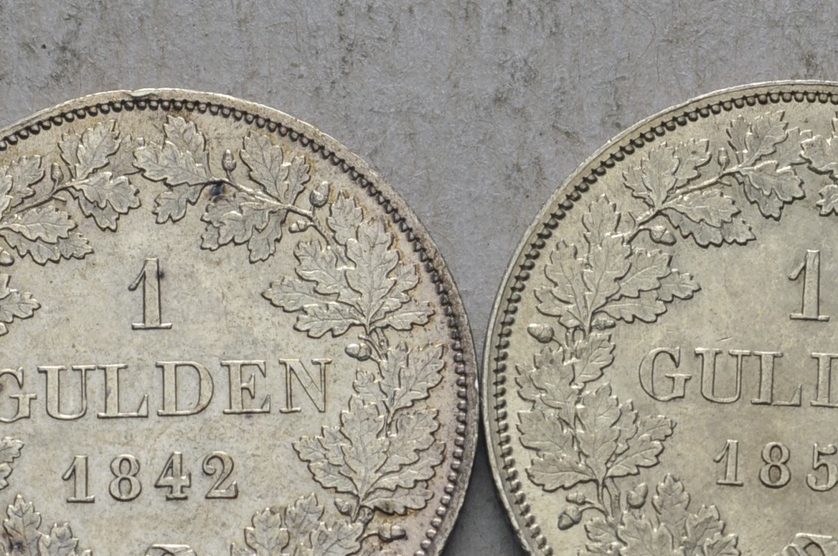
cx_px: 455
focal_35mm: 174
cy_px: 510
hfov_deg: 11.8
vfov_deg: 7.8
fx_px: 4044
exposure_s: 1/250
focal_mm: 55
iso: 400
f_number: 14
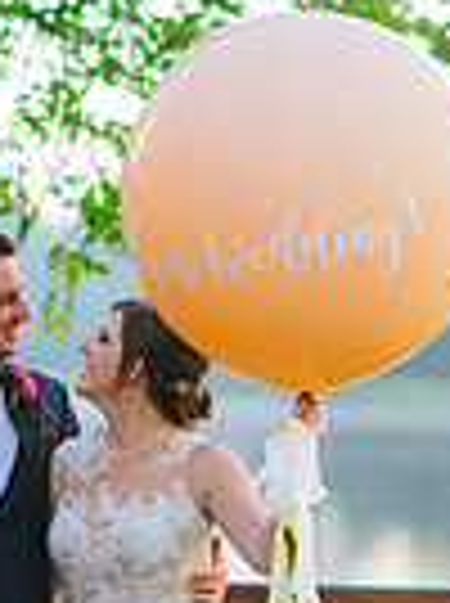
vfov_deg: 7.2
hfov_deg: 5.4
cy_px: 454
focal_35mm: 275
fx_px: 4782
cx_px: 112
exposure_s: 1/500
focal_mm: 85
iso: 500
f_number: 2.2
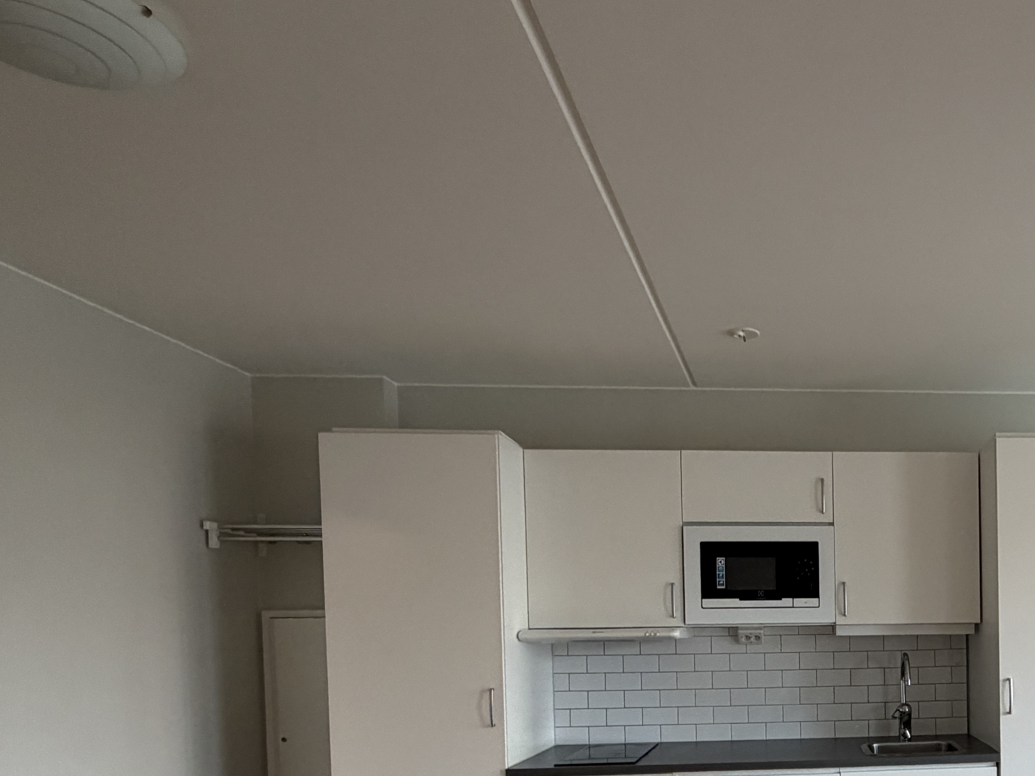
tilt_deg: -2.0
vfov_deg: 45.0
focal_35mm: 29
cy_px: 658
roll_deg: +0.8
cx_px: 897
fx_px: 867
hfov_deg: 55.0
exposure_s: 1/100
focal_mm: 2.22
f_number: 2.2
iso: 320
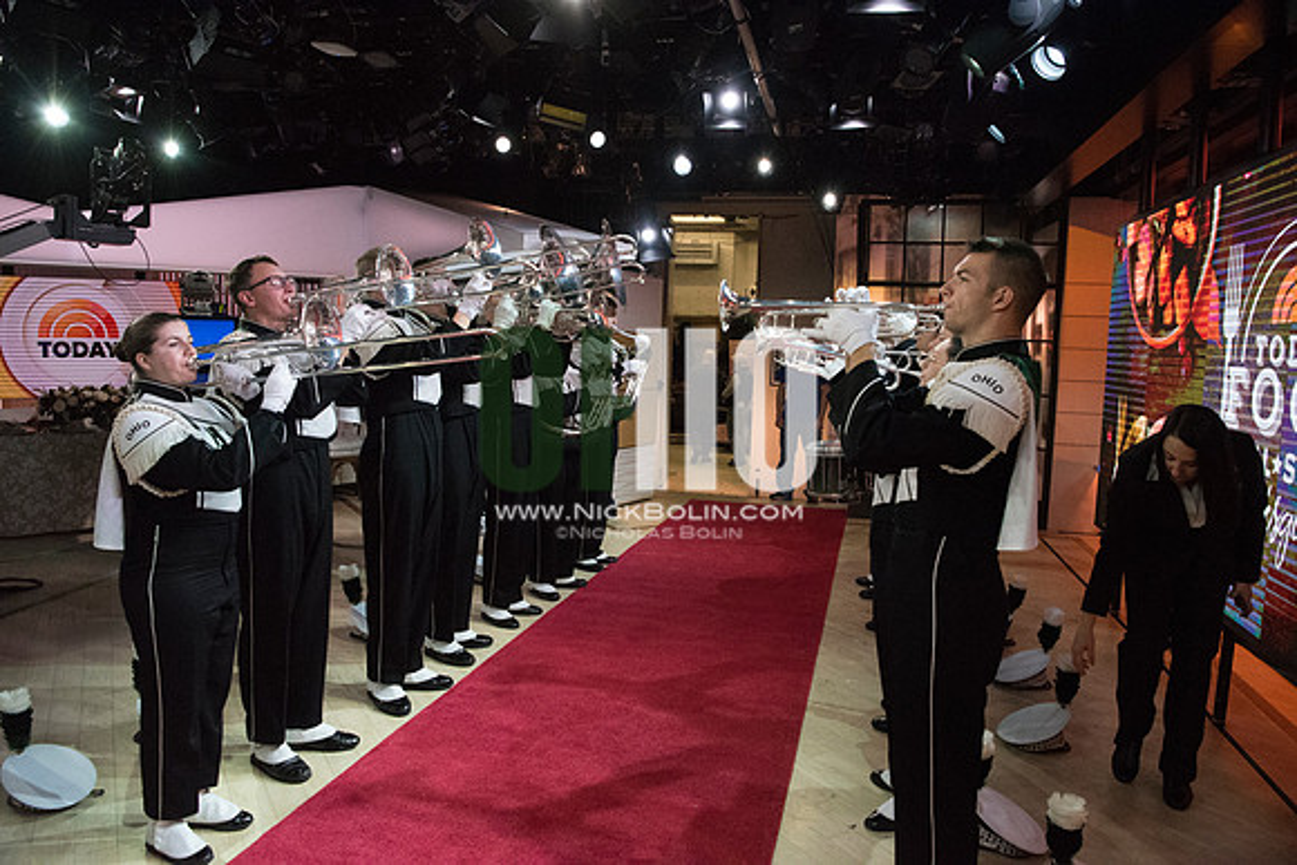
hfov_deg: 73.7
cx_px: 648
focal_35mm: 24
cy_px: 432
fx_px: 865
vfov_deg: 53.2
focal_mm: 24
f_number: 5.6
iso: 12800
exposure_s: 1/1250
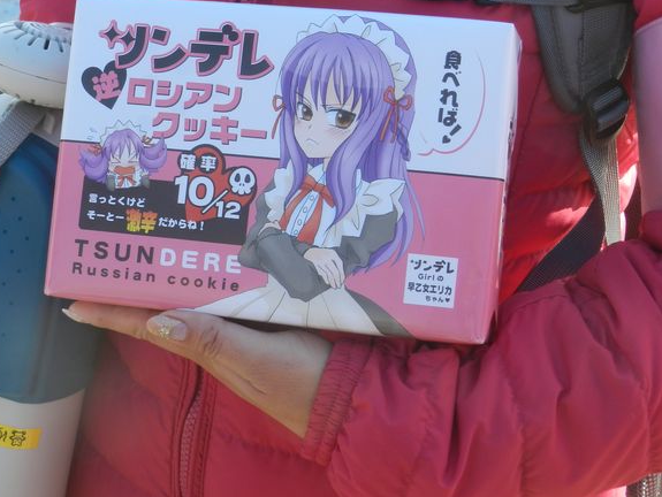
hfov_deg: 26.6
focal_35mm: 73
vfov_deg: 20.2
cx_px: 294
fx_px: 1397
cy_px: 202
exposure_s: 1/200
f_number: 4.6
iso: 160
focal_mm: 10.7
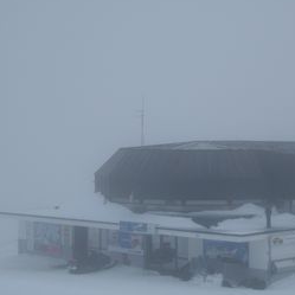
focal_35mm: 98
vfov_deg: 17.7
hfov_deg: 17.7
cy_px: 158
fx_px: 945
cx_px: 193
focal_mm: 8.9
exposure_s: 1/161
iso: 50
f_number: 8.5
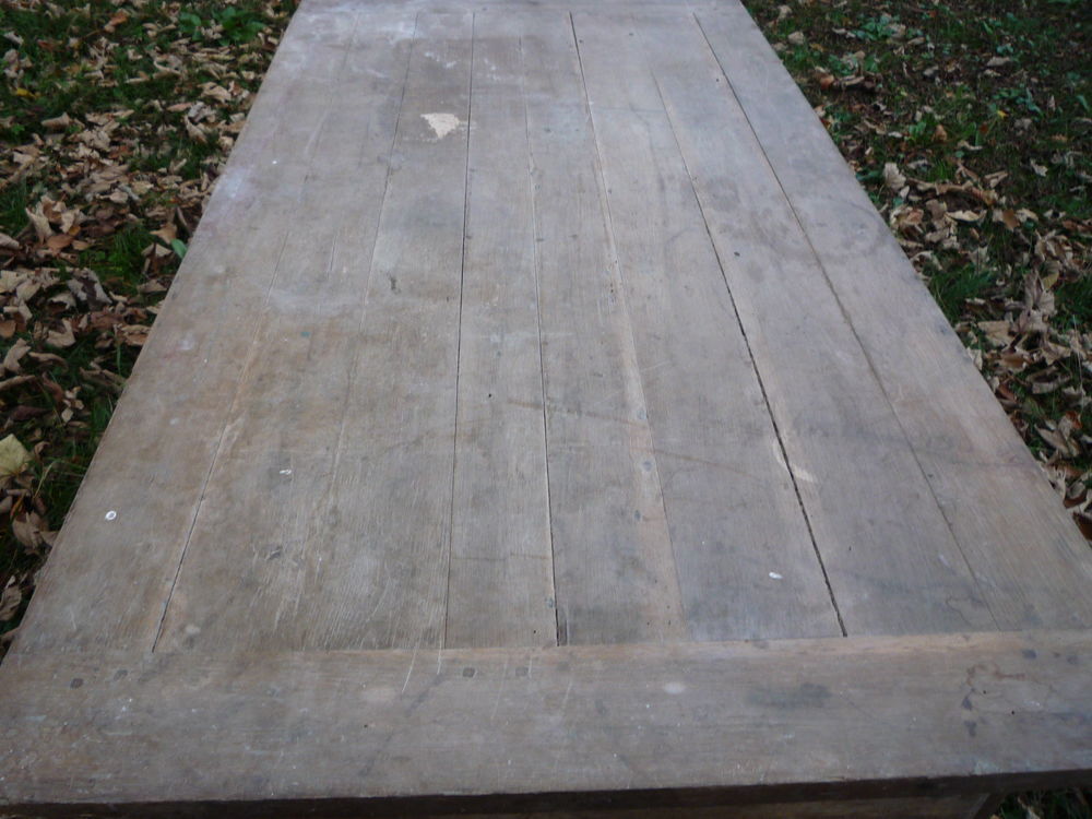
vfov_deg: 46.8
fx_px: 946
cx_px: 546
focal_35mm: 30
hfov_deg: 60.0
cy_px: 410
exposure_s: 1/30
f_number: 3.3
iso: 160
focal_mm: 5.2
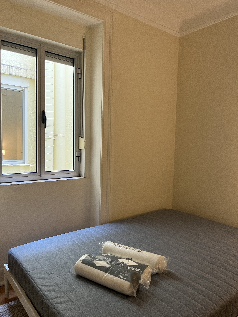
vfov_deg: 67.3
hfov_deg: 53.1
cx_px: 119
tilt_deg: -2.7
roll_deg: -0.4
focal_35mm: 26
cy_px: 158
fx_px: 238
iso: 125
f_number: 1.6
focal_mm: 5.1
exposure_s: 1/50
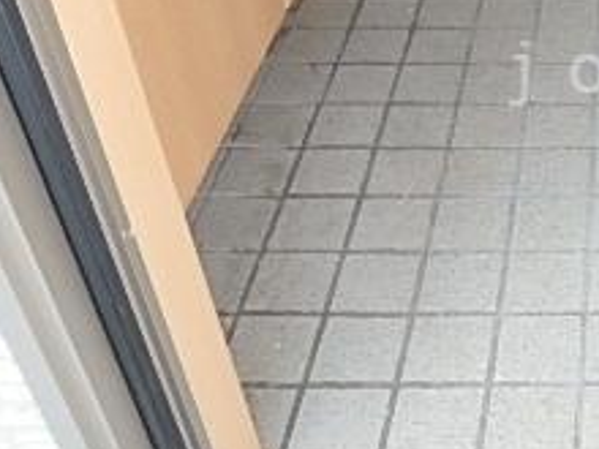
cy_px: 73
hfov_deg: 28.2
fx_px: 1056
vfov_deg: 23.6
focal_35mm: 61
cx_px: 694
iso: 200
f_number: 3.5
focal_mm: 3.7
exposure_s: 1/50
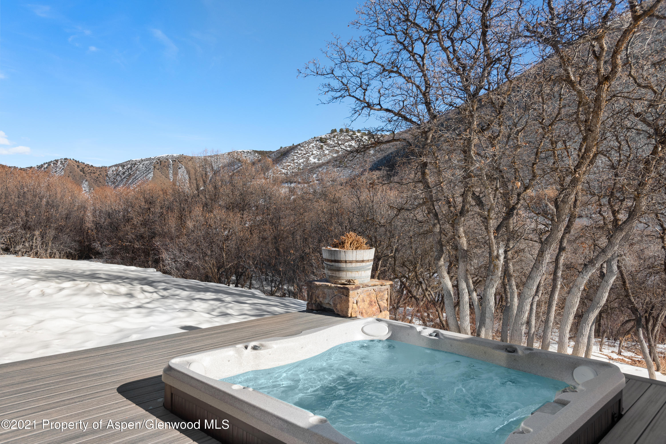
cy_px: 222
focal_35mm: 26
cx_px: 333
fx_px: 481
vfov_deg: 49.6
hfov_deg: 69.4
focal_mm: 26
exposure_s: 1/500
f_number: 7.1
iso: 320
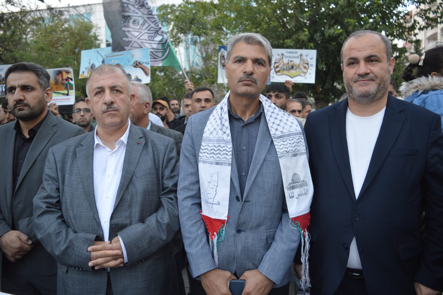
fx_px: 332
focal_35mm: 27
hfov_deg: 67.4
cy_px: 148
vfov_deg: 47.9
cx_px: 222
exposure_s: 1/60
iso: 400
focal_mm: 18
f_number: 4
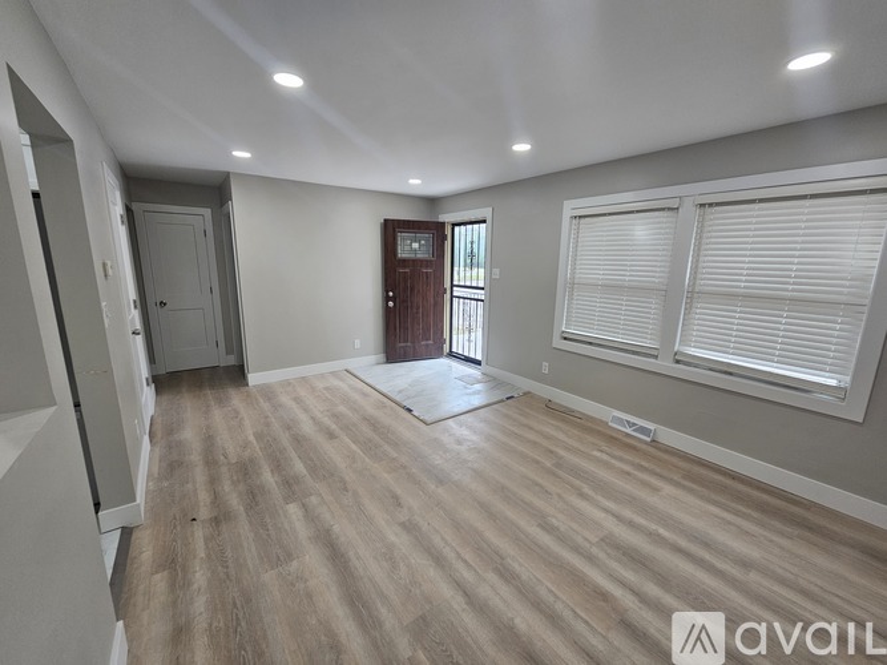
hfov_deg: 106.2
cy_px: 332
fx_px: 333
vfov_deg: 89.9
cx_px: 444
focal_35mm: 13
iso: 80
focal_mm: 2.2
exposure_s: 1/60
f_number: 2.2
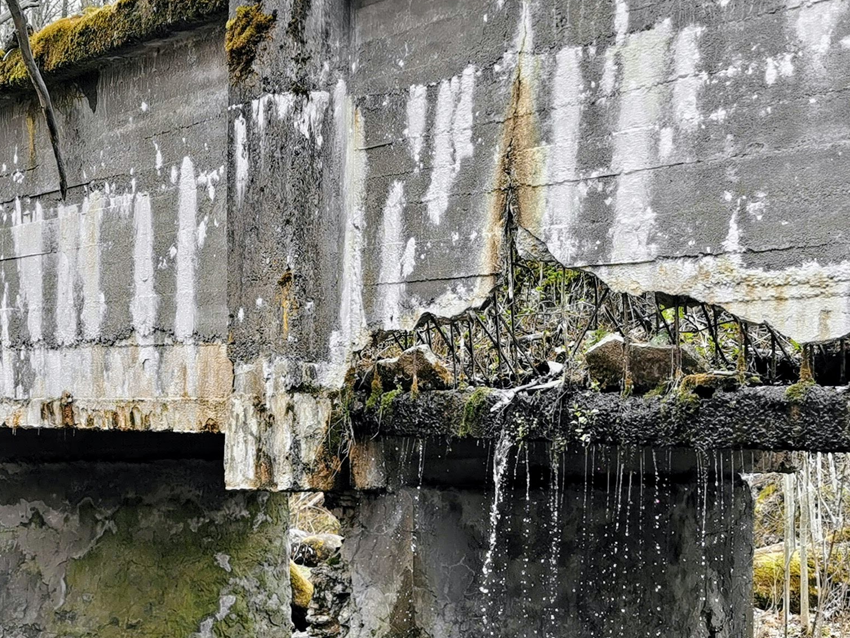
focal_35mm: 64
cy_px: 500
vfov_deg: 22.6
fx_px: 1571
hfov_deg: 29.5
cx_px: 156
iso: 50
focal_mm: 5.56
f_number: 1.6
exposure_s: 5
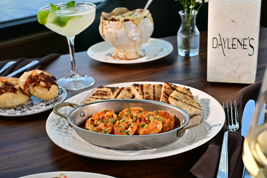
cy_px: 100
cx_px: 144
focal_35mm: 59
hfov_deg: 33.9
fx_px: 438
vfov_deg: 23.0
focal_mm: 50
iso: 320
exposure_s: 1/400
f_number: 10
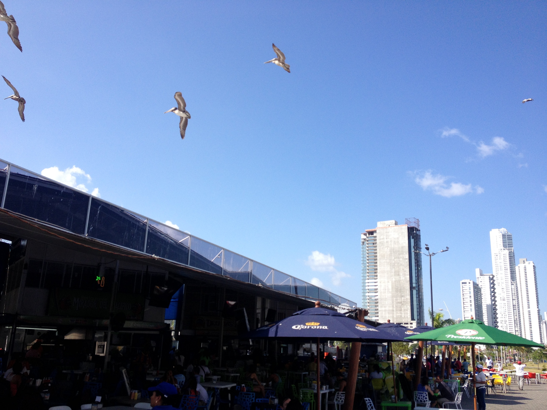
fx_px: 553
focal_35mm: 35
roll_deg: -2.0
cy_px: 205
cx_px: 274
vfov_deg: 40.7
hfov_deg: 52.6
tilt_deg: +11.9
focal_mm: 4.28
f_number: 2.4
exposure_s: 1/1416
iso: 50
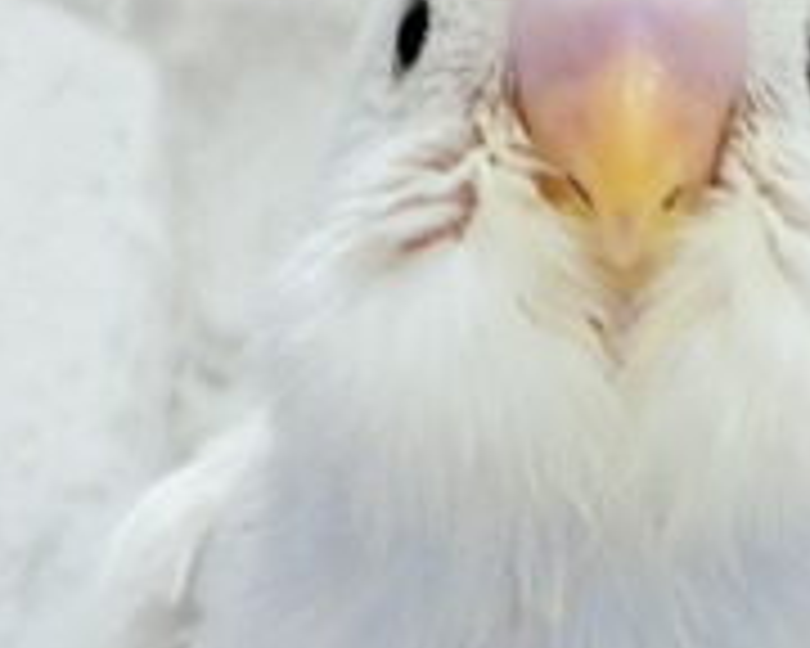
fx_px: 4315
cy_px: 504
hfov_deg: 10.6
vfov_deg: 8.6
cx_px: 819
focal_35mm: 180
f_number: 1.6
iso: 50
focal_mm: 5.96
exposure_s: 1/100
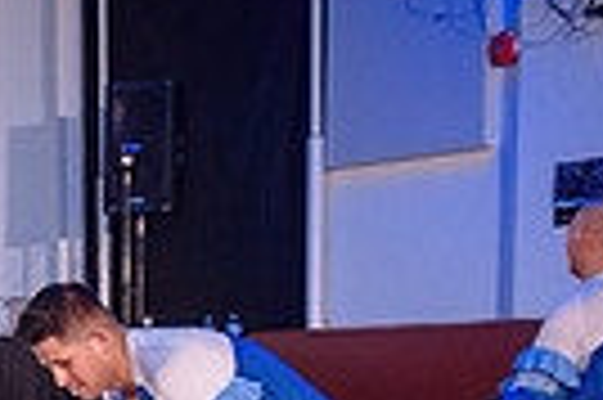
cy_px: 591
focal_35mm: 109
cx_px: -216
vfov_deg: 12.0
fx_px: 1824
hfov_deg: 17.4
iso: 1600
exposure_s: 1/250
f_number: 3.2
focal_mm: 24
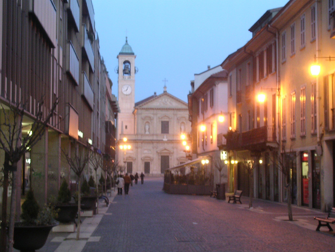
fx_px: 735
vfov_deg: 19.4
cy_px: 126
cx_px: 168
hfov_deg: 25.7
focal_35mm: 76
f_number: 3.9
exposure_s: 1/2.7
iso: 178
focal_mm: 11.6
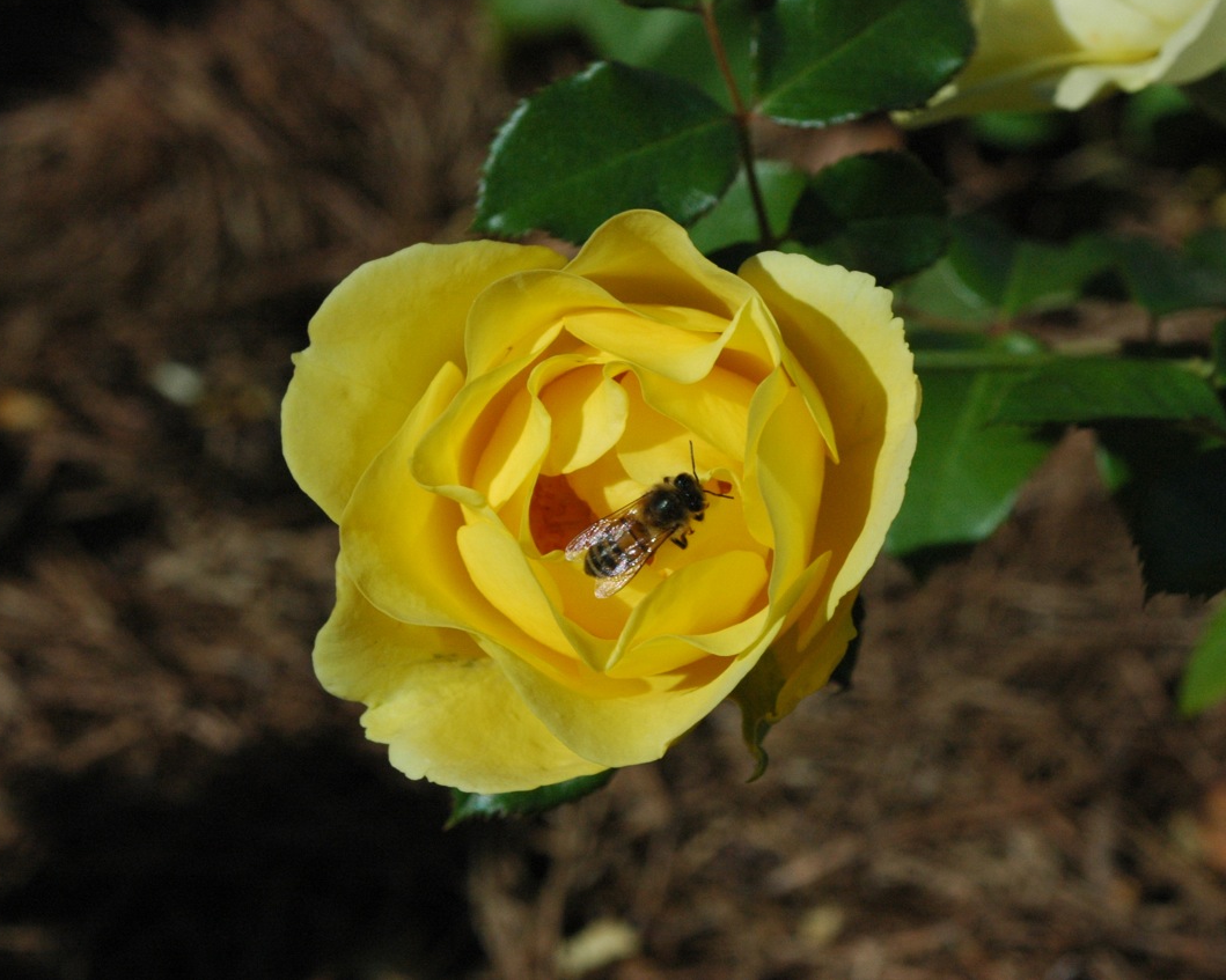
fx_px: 5245
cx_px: 689
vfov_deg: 10.7
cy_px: 489
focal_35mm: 145
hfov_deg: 13.3
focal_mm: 85
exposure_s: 1/500
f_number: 14
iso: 800
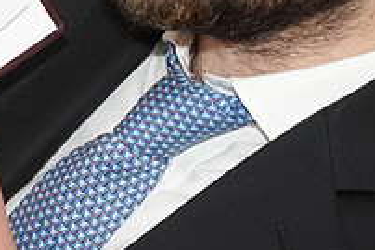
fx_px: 3138
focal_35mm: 301
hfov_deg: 6.8
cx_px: 6
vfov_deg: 4.6
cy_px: -62
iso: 1000
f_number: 4.5
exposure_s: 1/80
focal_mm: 105
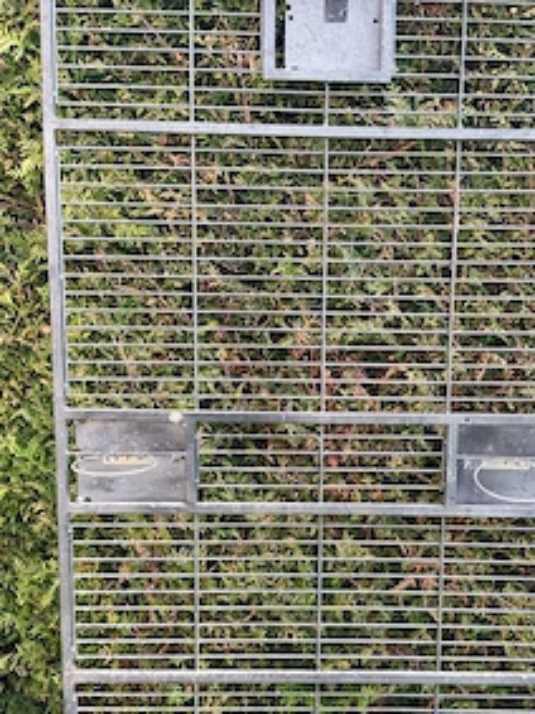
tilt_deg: -18.3
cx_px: 336
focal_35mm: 41
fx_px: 846
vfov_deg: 45.7
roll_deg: +1.3
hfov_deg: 34.9
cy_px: 401
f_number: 1.8
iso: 25
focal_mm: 3
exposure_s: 1/120
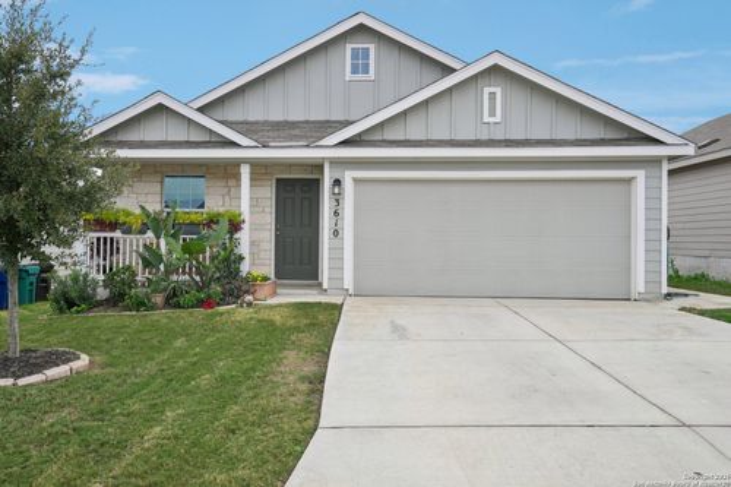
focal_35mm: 30
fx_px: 609
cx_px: 366
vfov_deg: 43.6
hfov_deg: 61.9
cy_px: 244
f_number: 8
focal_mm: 30
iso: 200
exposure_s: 1/350
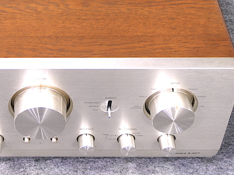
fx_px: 615
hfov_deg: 21.0
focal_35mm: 91
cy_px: 24
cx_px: 18
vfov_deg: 16.1
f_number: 3.9
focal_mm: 7.8
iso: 100
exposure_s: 1/3.2
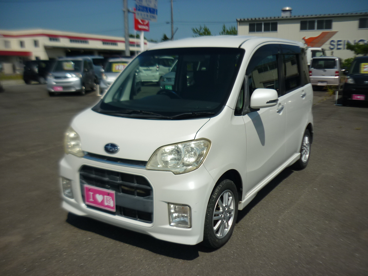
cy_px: 138
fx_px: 351
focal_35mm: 33
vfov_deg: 42.9
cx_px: 184
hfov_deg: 55.4
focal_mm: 5.5
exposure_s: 1/400
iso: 80
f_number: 8
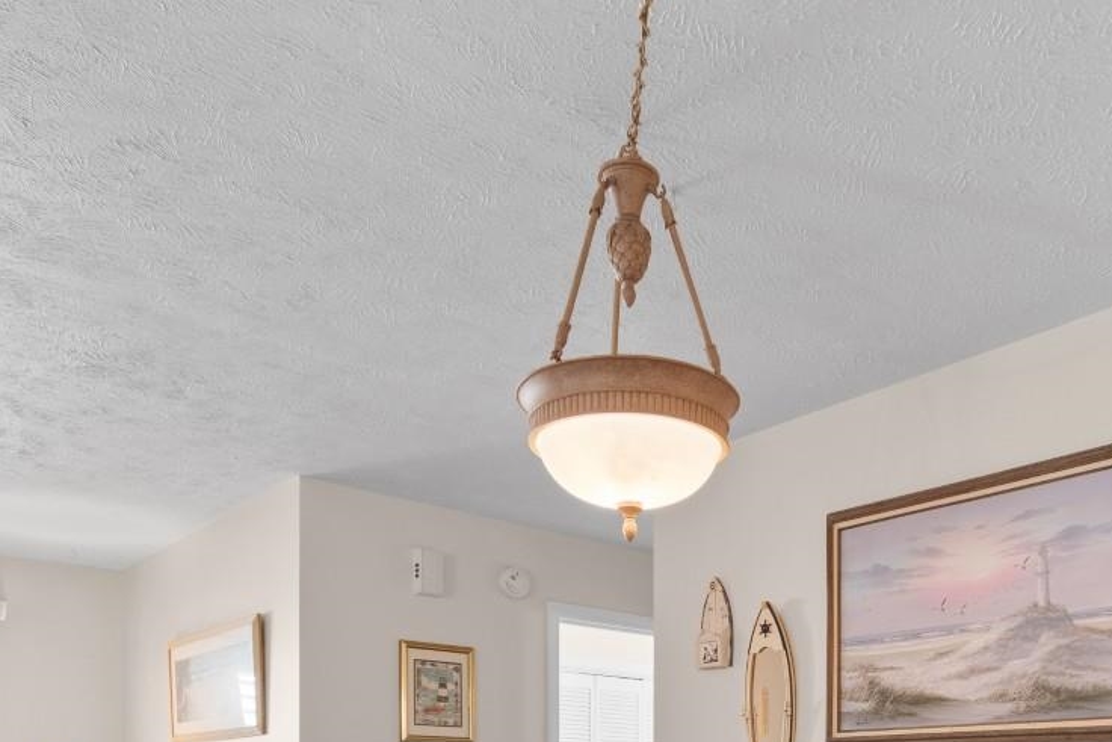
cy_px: 804
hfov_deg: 56.0
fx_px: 1019
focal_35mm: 33
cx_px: 739
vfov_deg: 34.8
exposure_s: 1/2
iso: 100
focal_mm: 10
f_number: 4.5
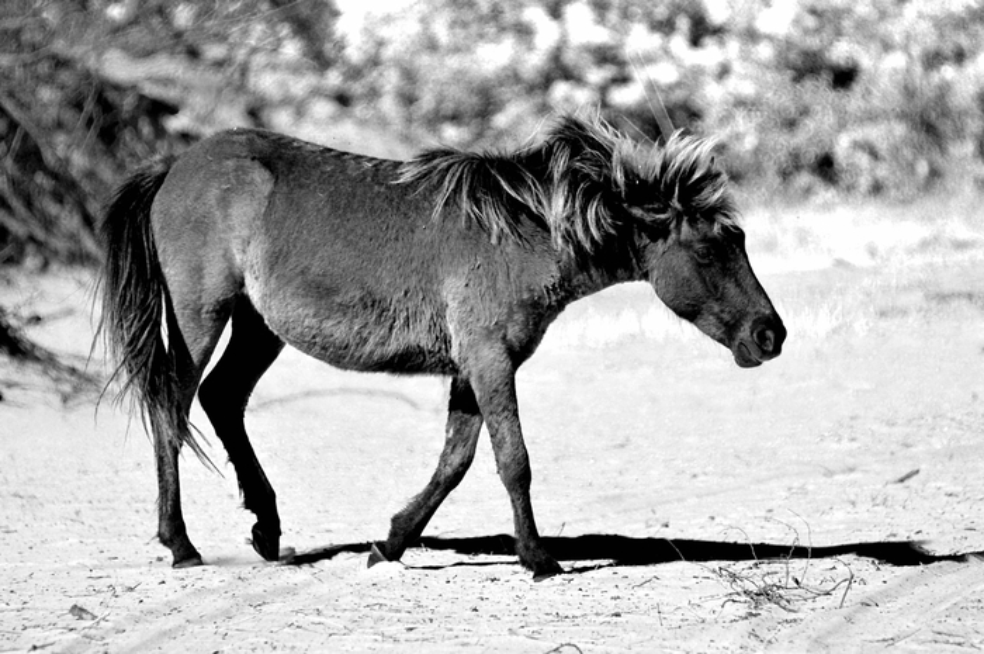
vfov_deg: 5.4
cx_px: 492
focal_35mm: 255
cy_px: 327
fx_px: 6962
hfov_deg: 8.1
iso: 560
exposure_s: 1/8000
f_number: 2.8
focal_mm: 170
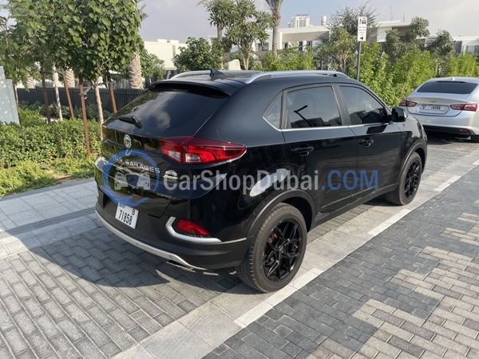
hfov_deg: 67.3
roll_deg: +1.4
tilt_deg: -14.8
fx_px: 360
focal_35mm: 26
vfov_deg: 53.1
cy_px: 180
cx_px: 240
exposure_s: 1/1667
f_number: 1.6
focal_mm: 4.2
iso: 32
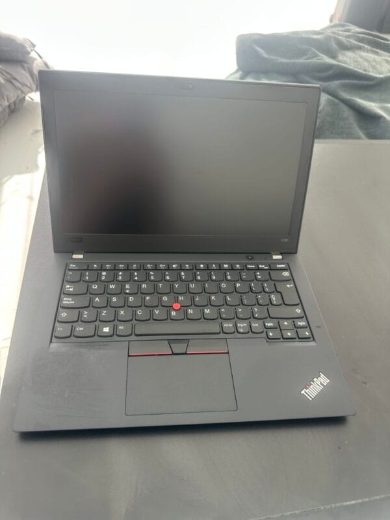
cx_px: 195
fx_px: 361
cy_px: 260
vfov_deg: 71.6
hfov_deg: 56.8
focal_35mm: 24
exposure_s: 1/163
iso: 80
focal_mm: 6.86
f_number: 1.78
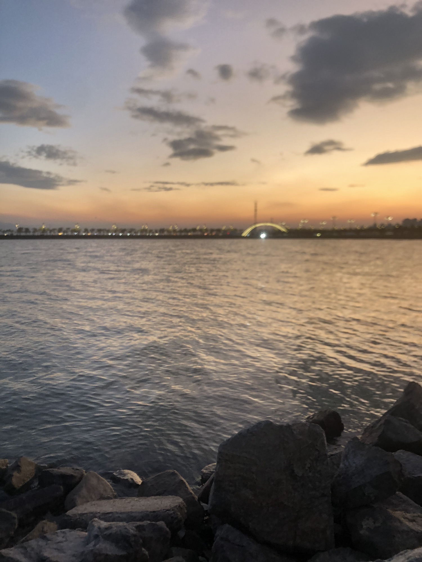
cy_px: 281
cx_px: 211
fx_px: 455
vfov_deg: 63.4
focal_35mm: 28
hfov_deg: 49.7
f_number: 1.8
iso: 320
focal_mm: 3.99
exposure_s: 1/60
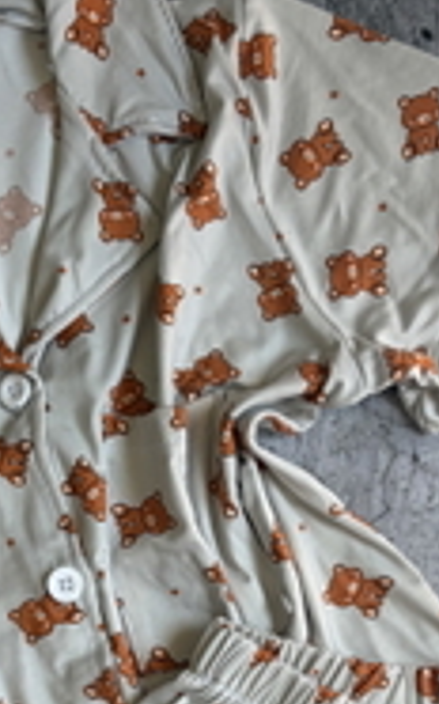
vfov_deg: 25.5
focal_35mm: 79
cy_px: 604
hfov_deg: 16.5
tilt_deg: -85.8
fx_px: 1515
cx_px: 189
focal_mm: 5.96
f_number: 1.6
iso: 40
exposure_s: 1/122
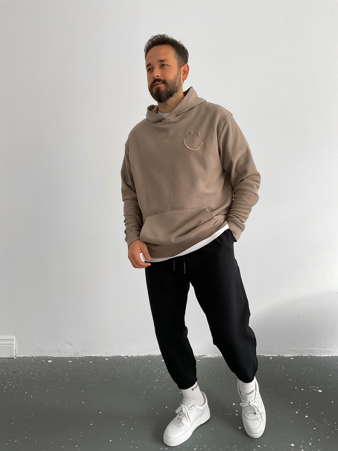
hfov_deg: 48.2
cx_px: 169
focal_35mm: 29
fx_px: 378
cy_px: 226
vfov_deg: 61.7
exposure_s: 1/120
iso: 64
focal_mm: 3
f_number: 1.8
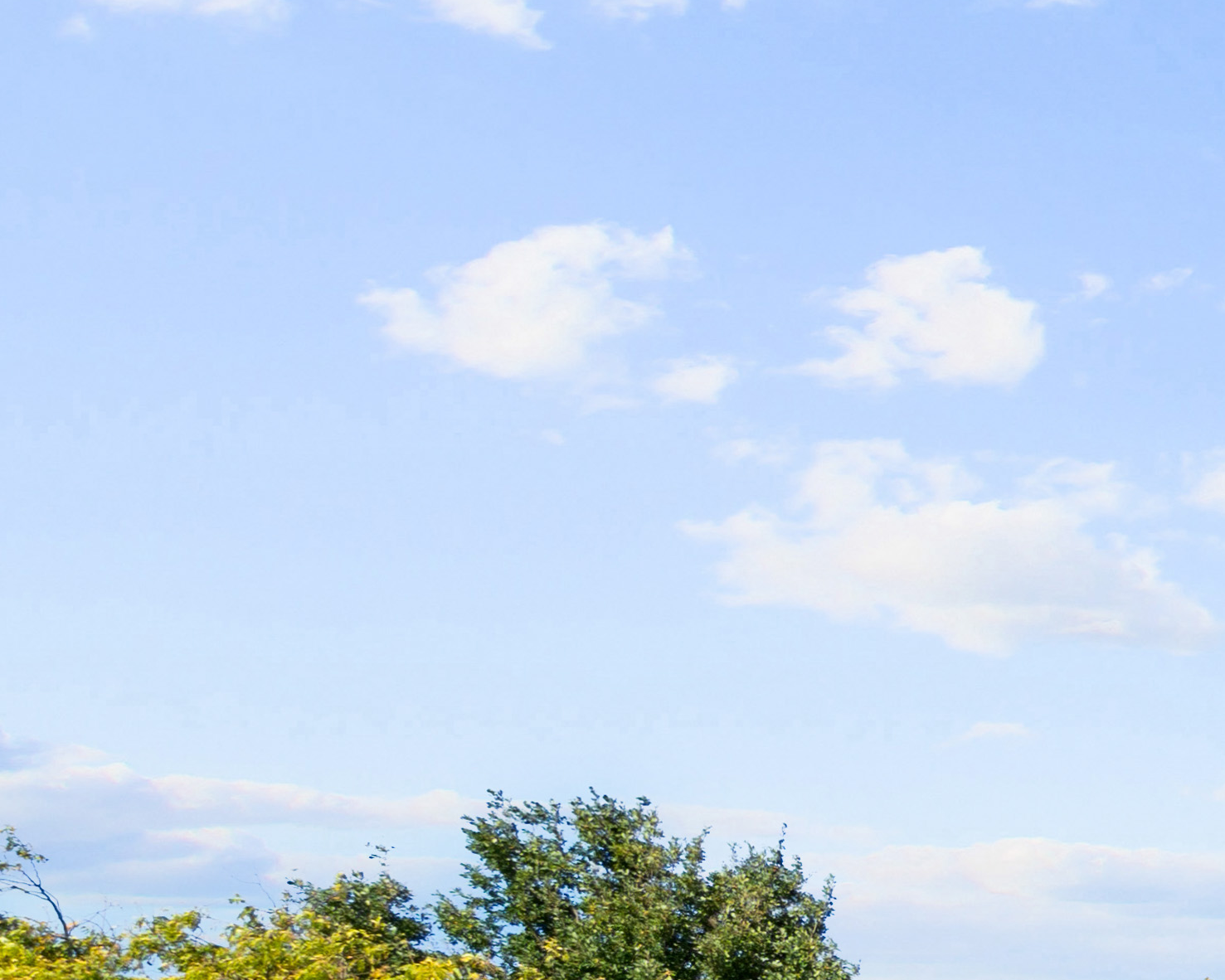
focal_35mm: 59
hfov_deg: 19.8
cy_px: 1437
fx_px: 2139
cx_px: 2362
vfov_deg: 21.8
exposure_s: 1/200
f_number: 8
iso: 100
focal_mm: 10
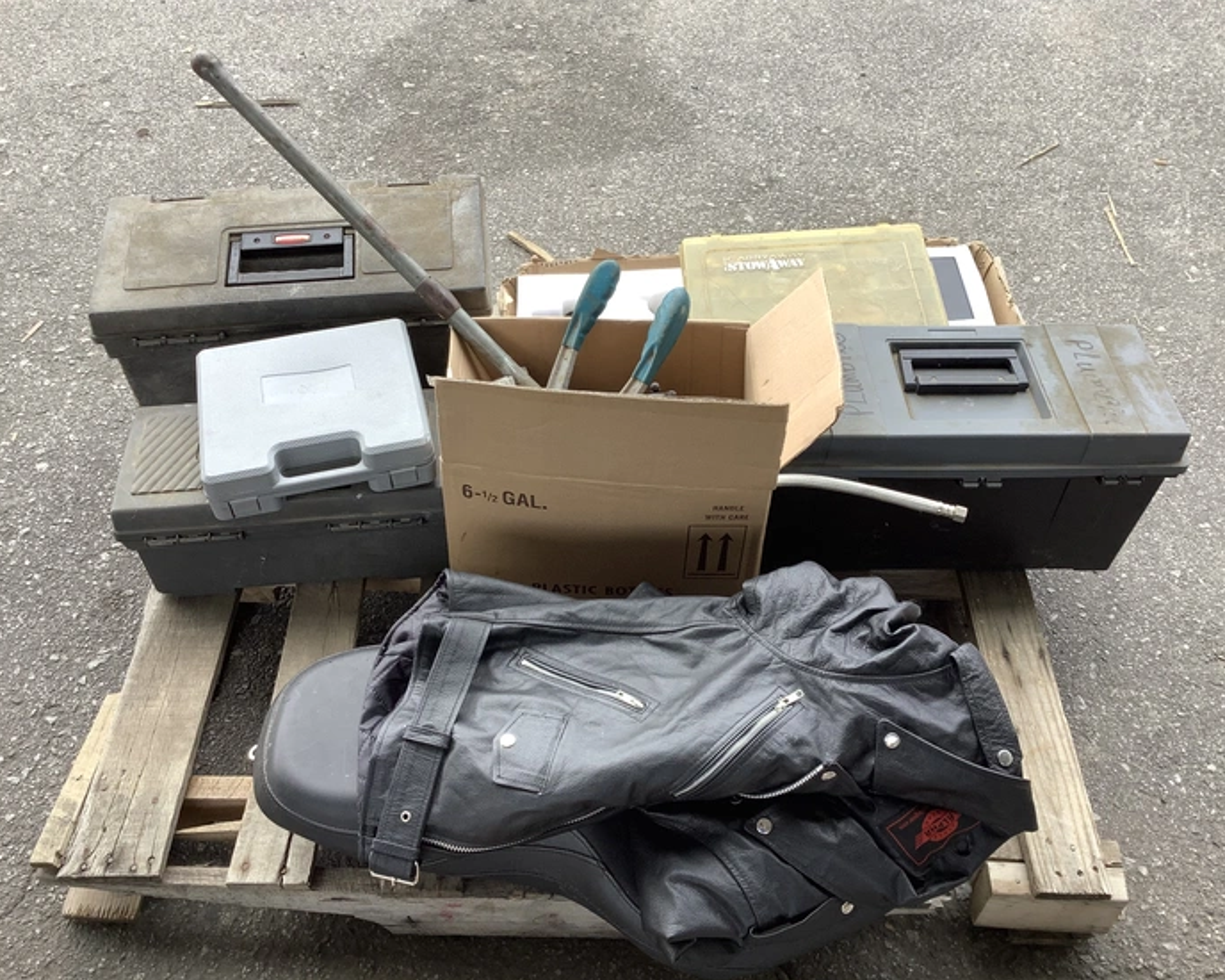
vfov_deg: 44.5
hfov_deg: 54.2
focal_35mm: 33
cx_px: 600
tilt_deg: -47.1
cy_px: 486
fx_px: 1196
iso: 25
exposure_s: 1/161
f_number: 2.4
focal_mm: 3.3
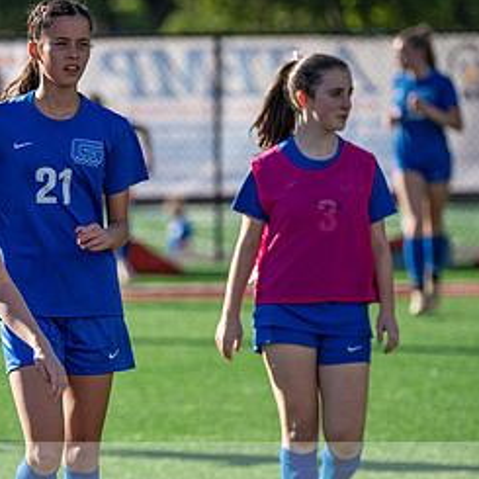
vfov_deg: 5.2
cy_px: 302
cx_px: 63
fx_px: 5229
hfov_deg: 5.2
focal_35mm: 334
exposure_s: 1/1000
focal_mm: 150
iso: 140
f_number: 2.8
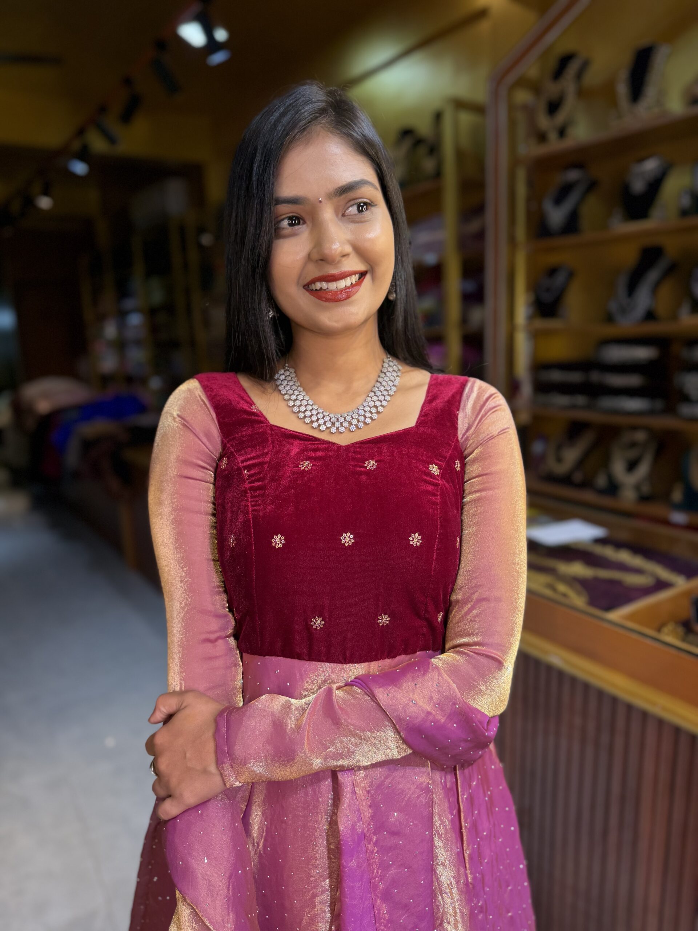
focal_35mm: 24
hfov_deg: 56.8
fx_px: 645
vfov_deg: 71.6
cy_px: 466
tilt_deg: -11.8
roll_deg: +2.1
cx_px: 349
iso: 64
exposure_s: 1/222
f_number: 1.78
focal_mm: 6.76
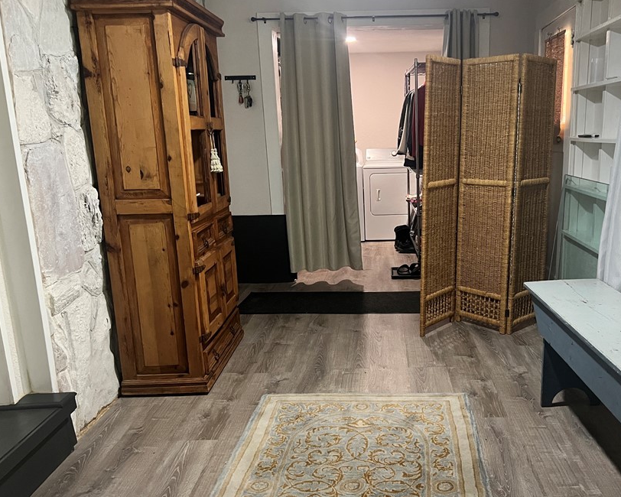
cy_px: 265
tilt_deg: -13.3
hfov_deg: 55.1
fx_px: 588
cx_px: 382
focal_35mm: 32
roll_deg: +1.8
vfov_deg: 45.8
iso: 400
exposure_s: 1/60
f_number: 1.5
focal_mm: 5.7
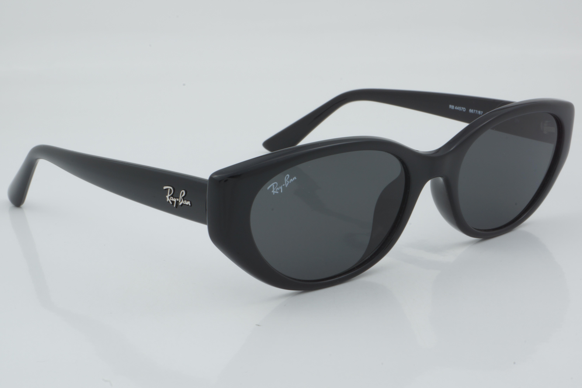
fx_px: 1212
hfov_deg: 27.0
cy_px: 194
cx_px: 291
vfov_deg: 18.2
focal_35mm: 75
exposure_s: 1/3
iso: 100
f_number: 32
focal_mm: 50
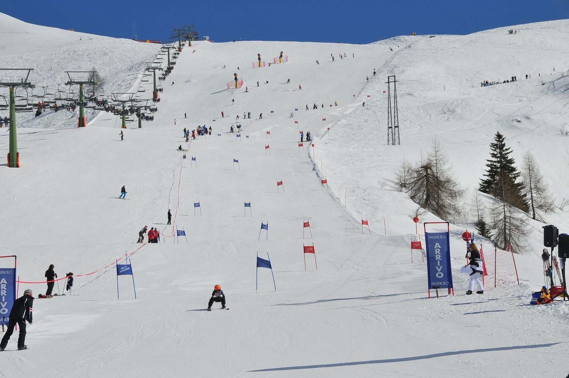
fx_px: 1468
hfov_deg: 21.9
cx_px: 284
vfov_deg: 14.7
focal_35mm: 93
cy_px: 189
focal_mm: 62
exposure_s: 1/1600
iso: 200
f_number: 9
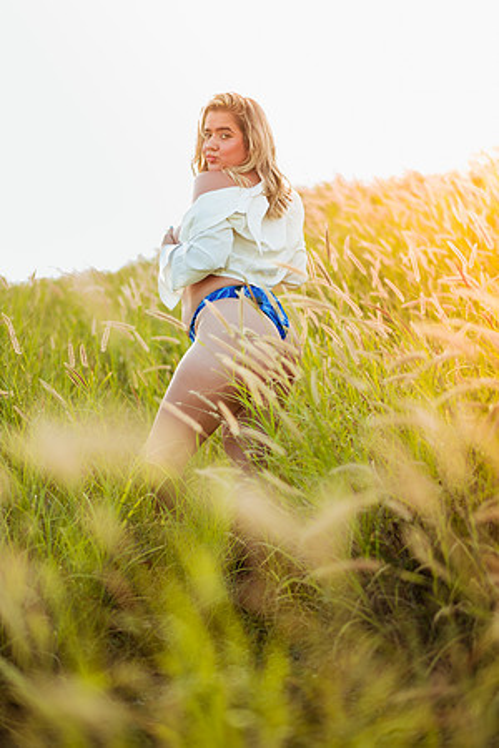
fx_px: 1206
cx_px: 250
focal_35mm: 58
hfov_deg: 23.4
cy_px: 374
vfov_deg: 34.5
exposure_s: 1/640
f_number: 1.4
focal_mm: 58
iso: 50
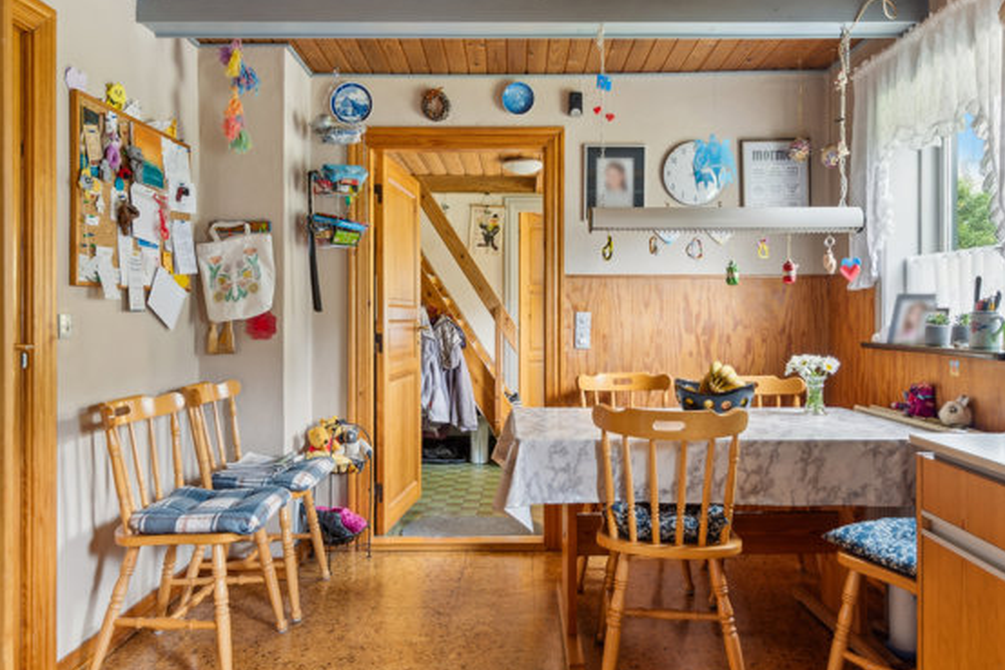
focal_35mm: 26
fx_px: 726
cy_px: 319
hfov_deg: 69.4
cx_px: 519
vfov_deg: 49.5
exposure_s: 1/5
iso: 400
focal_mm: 18
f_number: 7.1
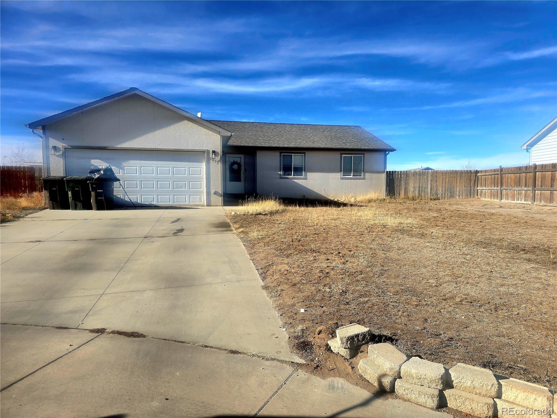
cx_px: 278
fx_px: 370
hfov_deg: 73.9
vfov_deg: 58.9
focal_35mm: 23
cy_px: 209
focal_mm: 6.3
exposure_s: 1/1000
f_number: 1.7
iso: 12
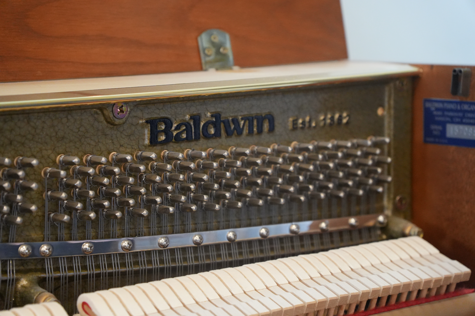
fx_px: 1345
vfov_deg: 13.4
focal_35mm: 102
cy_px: 158
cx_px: 238
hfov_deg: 20.0
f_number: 2.8
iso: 4000
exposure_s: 1/160
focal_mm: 68
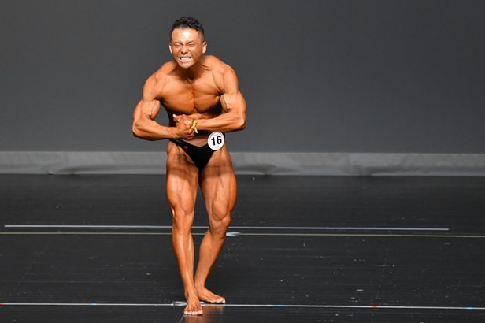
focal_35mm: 396
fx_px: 5332
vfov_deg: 3.5
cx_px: 215
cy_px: 122
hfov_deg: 5.2
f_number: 5.6
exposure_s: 1/400
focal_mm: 210
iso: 2500
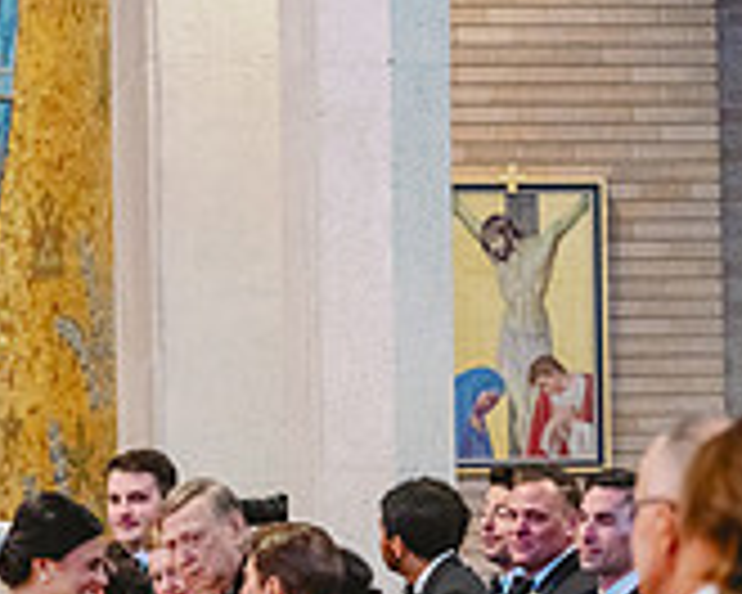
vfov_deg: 6.7
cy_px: 666
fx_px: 5073
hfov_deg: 8.3
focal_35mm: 231
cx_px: 85
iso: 5000
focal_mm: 90
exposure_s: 1/200
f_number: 2.8
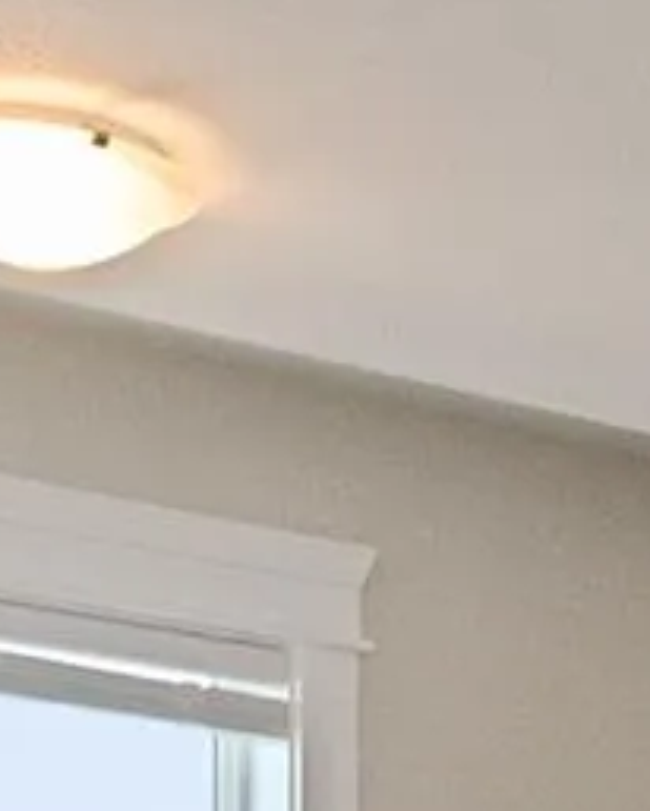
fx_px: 4035
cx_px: 1717
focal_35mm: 168
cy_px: 1764
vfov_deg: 10.3
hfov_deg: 8.2
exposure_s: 1/60
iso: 320
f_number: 7.1
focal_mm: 10
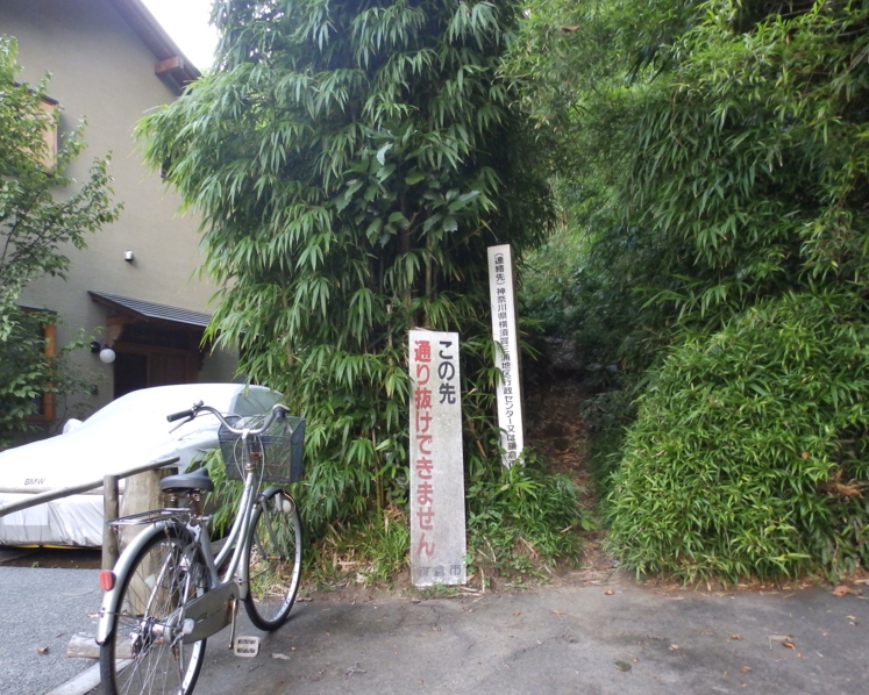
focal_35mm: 23
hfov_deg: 72.5
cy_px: 348
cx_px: 461
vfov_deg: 60.9
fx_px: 592
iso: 400
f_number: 3.4
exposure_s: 1/30
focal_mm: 4
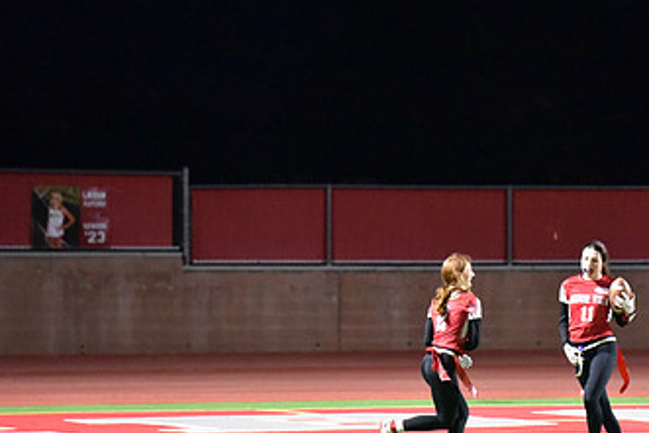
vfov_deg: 3.9
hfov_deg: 5.9
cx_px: 527
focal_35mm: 350
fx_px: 6312
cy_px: 240
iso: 12800
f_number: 2.8
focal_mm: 200
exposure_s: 1/500
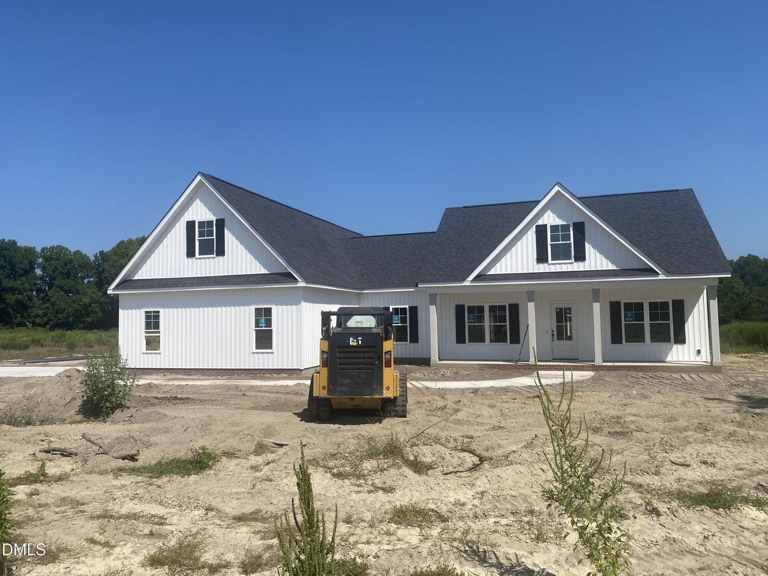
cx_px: 384
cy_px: 288
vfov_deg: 53.1
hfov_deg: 67.3
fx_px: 577
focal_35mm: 26
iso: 32
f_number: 1.8
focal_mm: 4.25
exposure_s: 1/4608
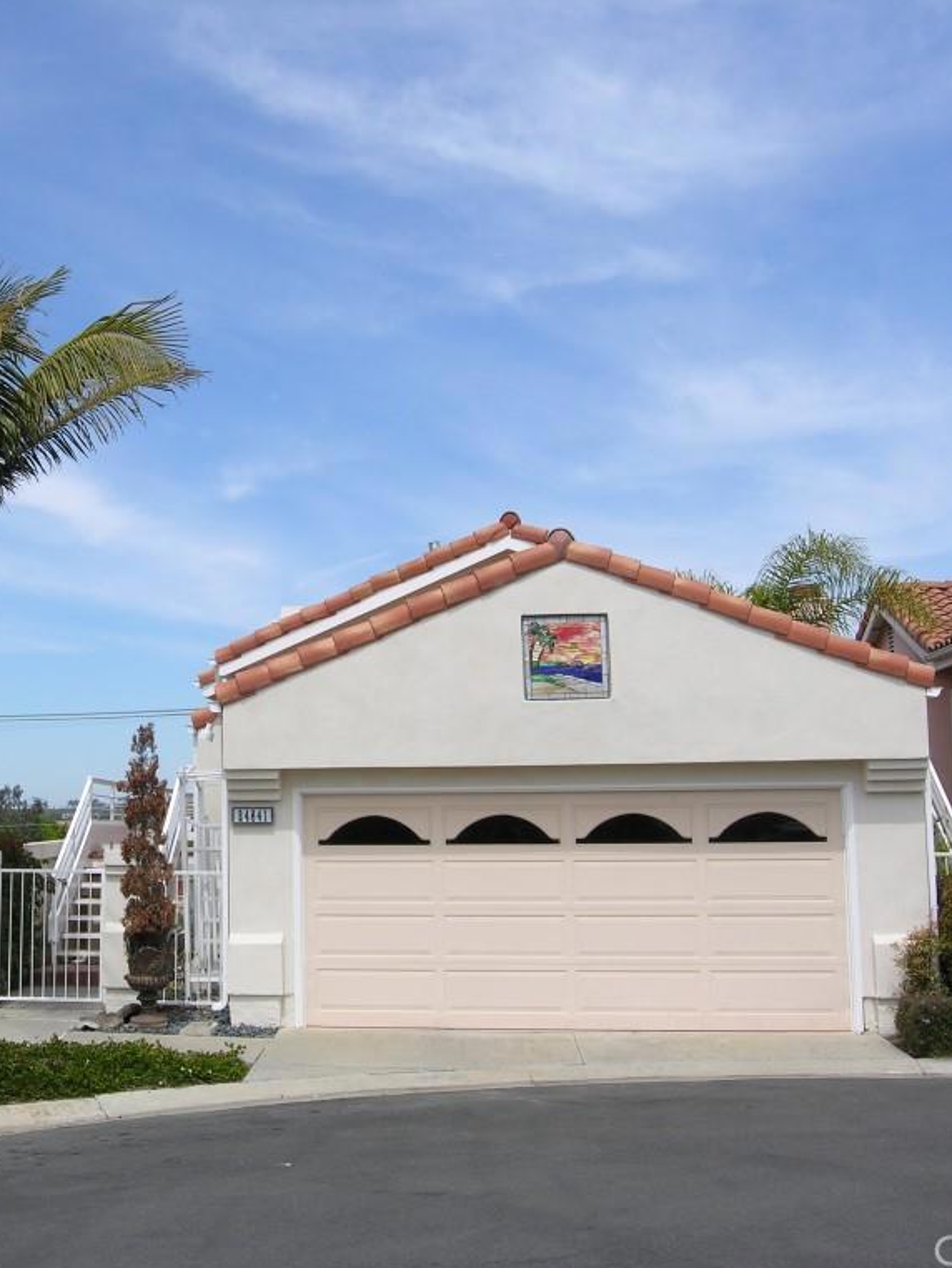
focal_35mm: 43
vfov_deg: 43.8
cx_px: 255
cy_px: 636
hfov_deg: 33.0
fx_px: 1576
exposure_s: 1/247
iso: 50
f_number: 6.4
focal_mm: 8.1
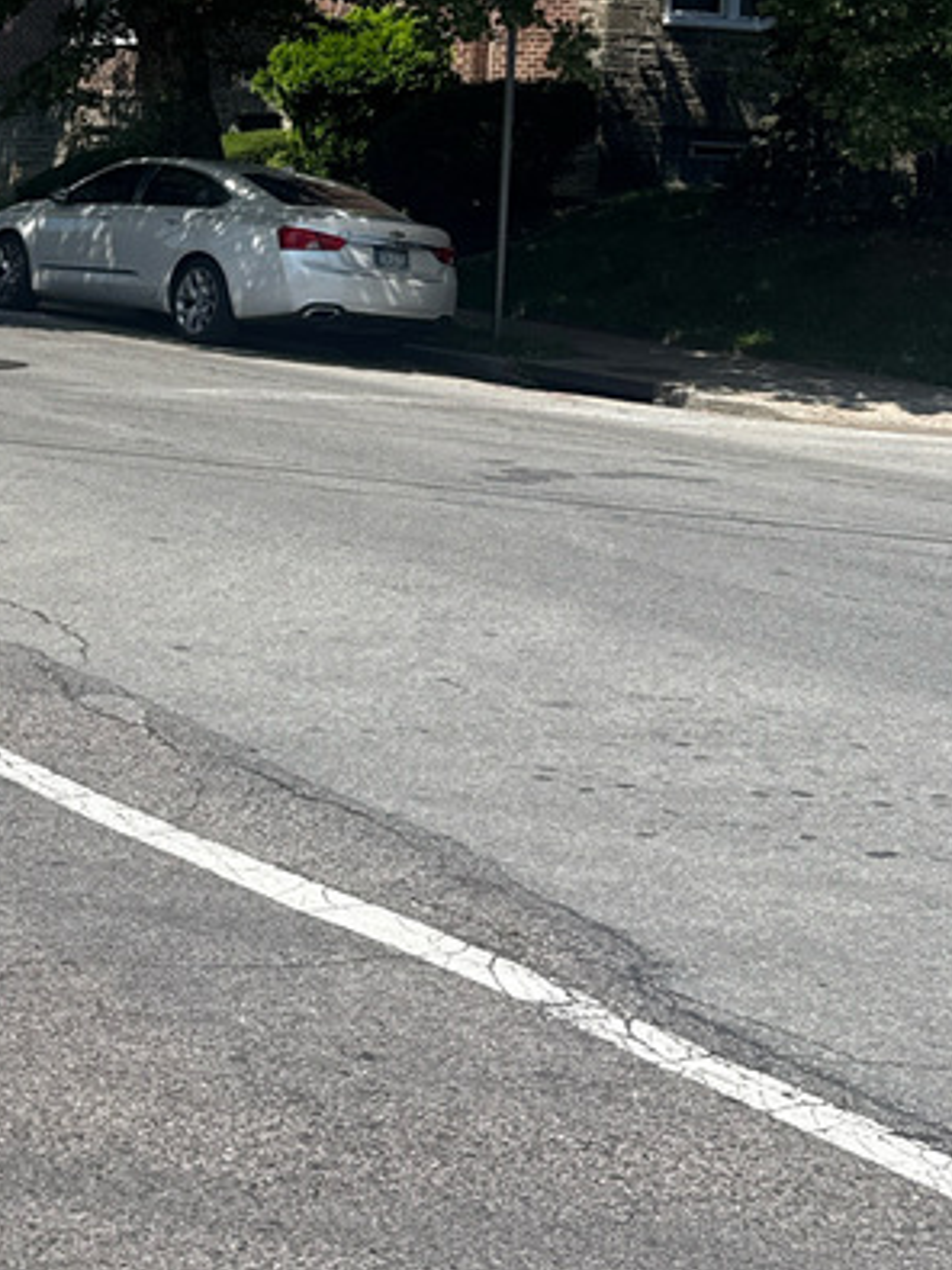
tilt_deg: -1.4
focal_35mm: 73
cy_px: 273
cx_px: -347
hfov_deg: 18.5
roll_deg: -2.4
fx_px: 2678
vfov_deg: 26.2
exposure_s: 1/3759
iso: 80
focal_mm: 6.76
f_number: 1.78
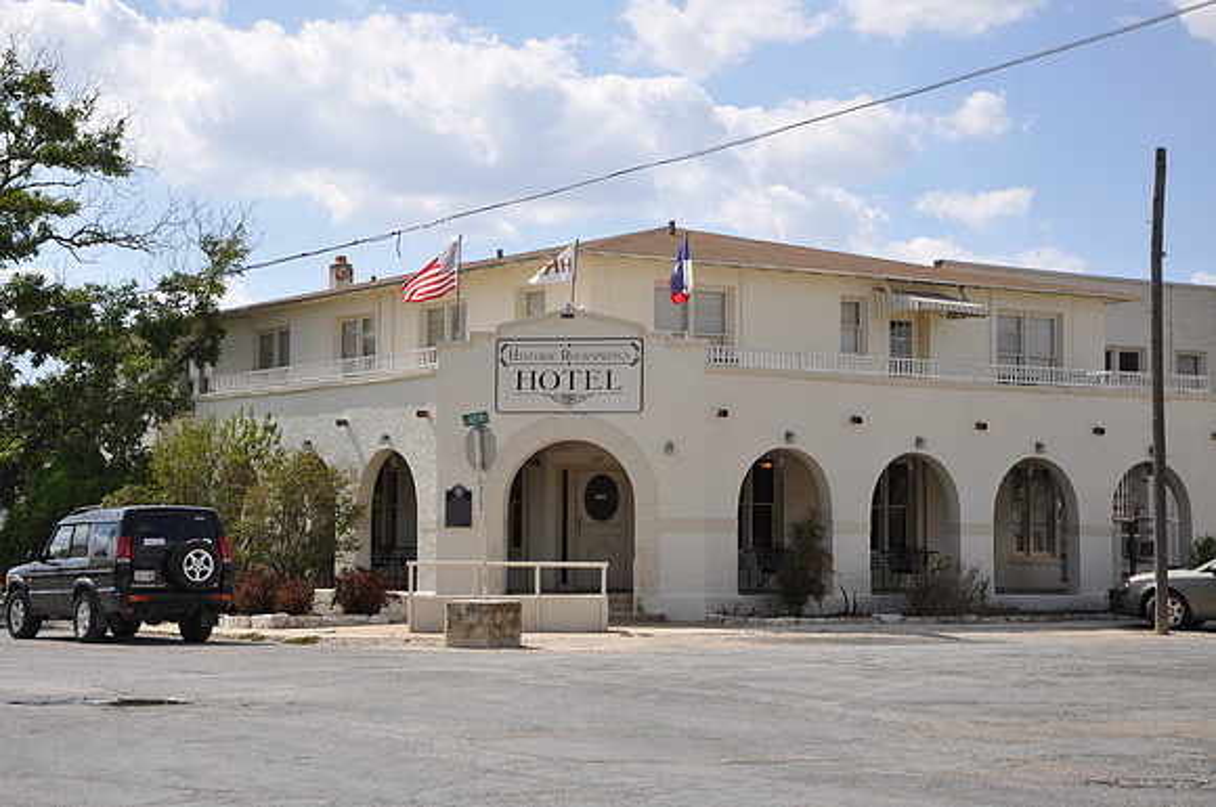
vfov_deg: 20.1
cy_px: 404
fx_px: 2277
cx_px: 608
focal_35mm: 68
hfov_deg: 29.9
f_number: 8
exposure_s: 1/250
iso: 200
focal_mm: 45
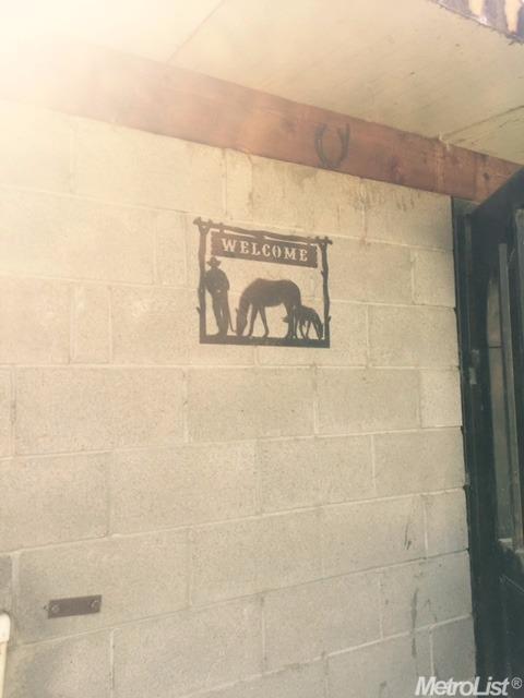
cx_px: 262
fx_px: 585
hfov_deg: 48.2
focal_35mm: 29
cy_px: 349
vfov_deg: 61.7
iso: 32
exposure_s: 1/370
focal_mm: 4.15
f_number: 2.2
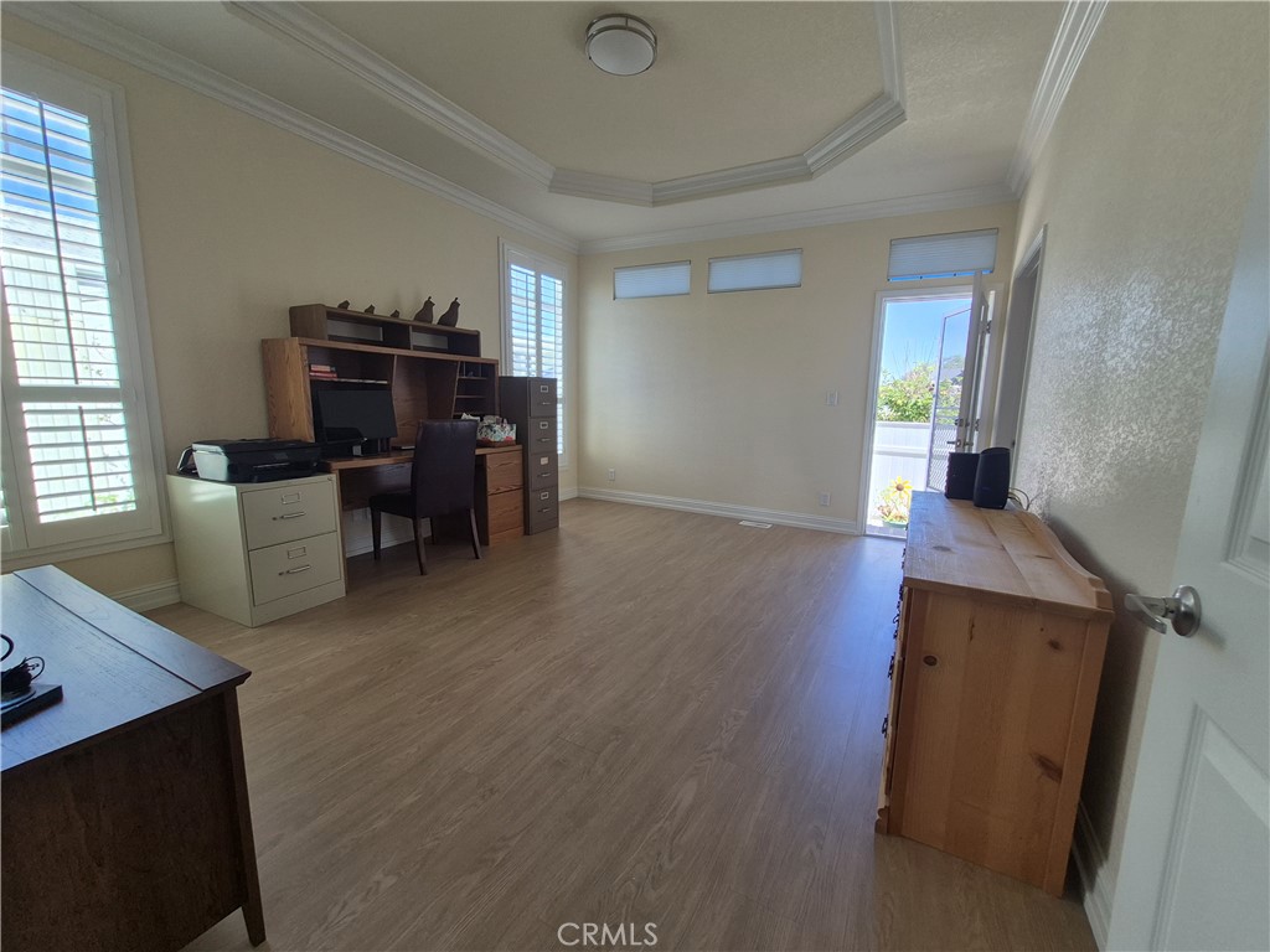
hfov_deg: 106.2
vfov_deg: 89.9
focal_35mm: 13
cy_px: 476
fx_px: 477
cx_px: 635
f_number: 2.2
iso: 50
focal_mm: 1.74
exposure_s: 1/120
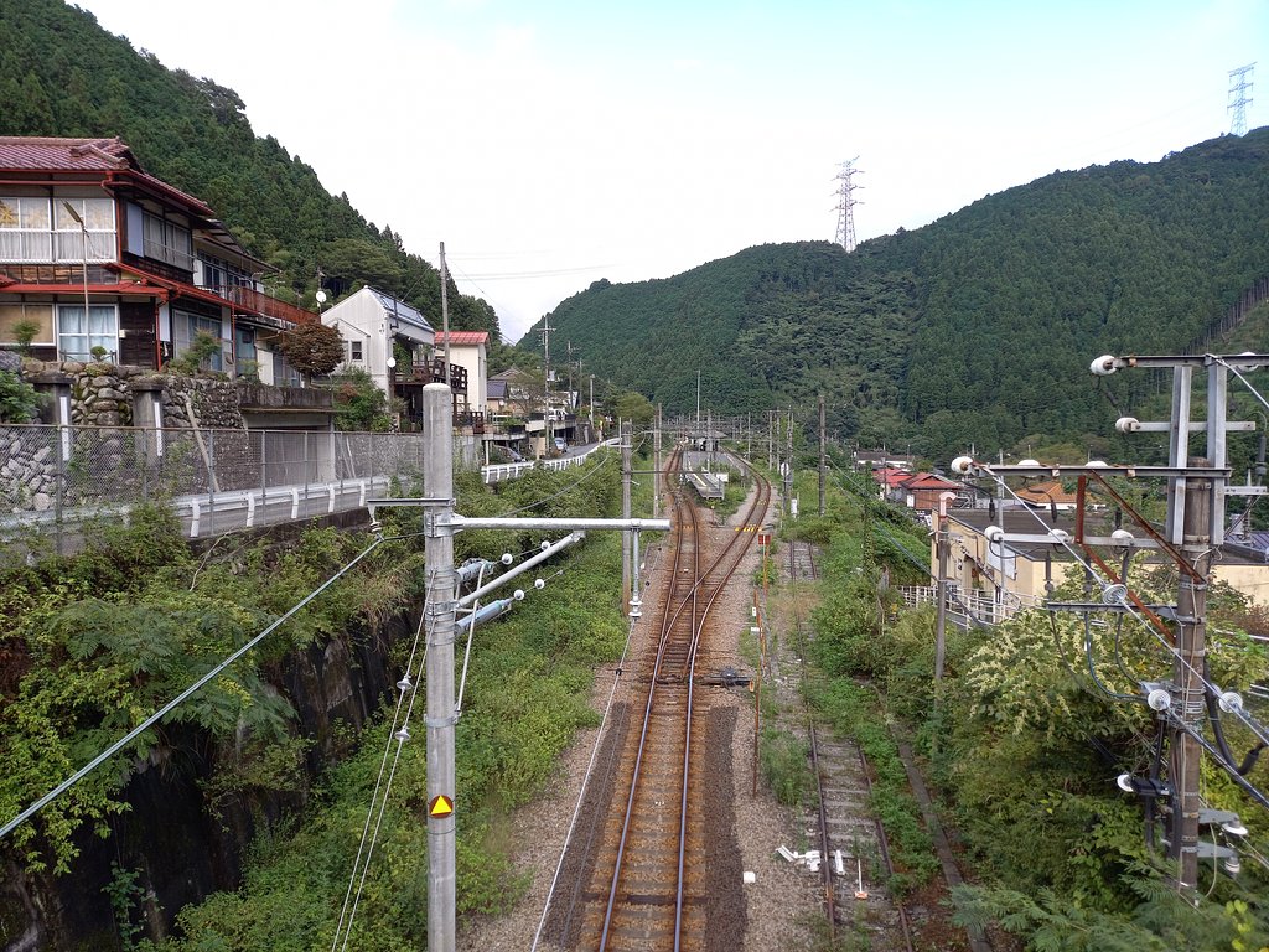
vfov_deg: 54.9
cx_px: 634
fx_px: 916
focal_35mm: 25
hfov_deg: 69.4
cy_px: 476
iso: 50
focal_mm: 4.6
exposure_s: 1/168
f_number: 2
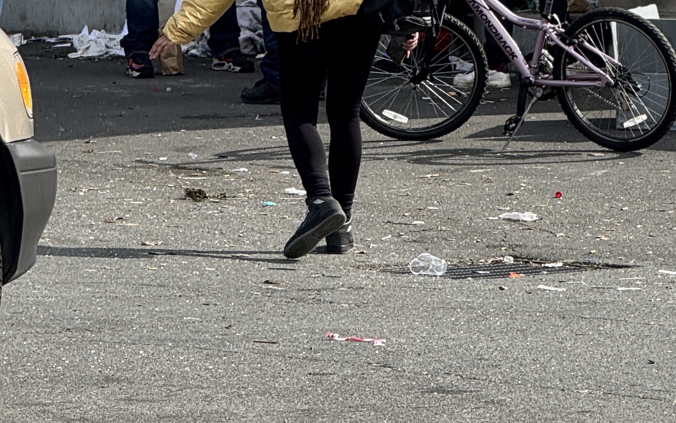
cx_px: 373
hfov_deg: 6.7
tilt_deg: -3.4
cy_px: -24
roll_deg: +1.5
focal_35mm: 313
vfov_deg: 4.2
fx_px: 5766
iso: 50
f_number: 2.8
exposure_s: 1/1018
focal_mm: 15.66
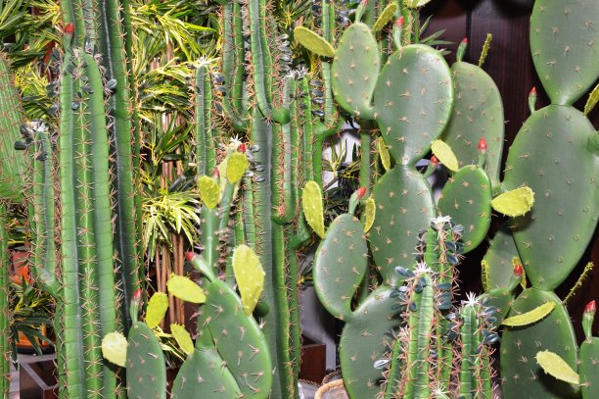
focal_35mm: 68
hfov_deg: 29.9
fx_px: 1122
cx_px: 300
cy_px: 200
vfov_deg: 20.1
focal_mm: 45
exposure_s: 1/60
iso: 800
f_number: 8
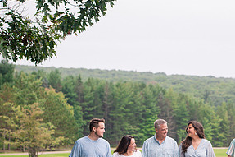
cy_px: 125
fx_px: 1253
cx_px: 220
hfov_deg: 10.6
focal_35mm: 192
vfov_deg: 7.1
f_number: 4.5
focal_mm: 90
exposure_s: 1/800
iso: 1000
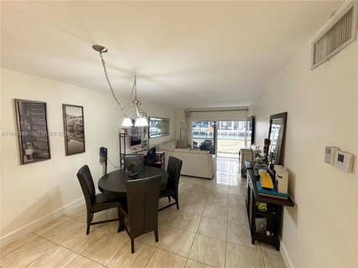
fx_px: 145
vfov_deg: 85.6
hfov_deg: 102.1
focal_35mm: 14
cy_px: 134
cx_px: 179
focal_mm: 2.2
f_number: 2.2
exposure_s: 1/60
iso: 320
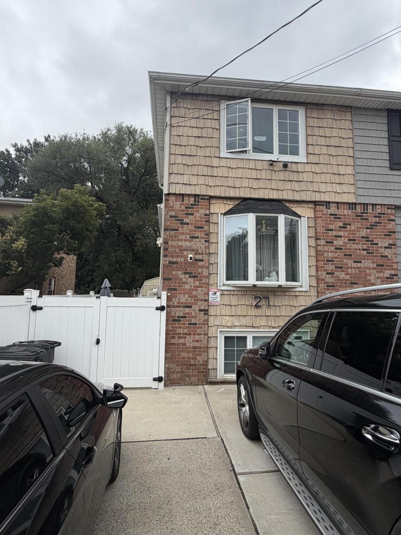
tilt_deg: +8.8
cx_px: 195
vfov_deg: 84.7
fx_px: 294
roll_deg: +1.4
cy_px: 264
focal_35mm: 19
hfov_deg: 68.7
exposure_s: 1/760
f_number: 2.2
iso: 40
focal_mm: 2.22
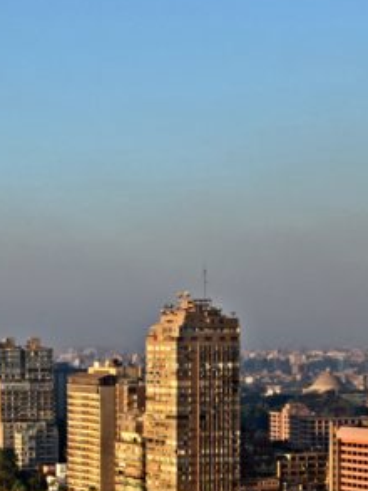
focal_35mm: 118
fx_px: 1671
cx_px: -152
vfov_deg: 16.6
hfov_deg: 12.1
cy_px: 365
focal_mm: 30
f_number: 10
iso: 360
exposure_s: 1/250
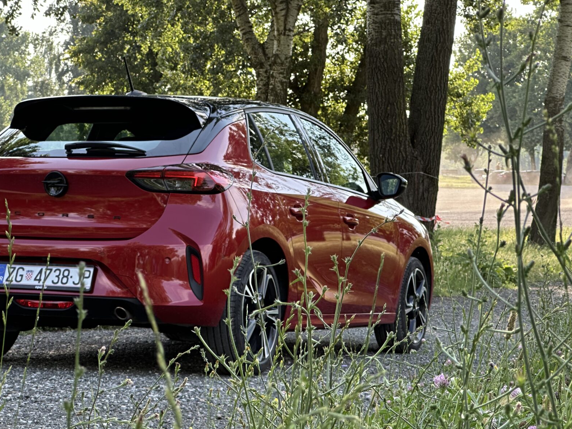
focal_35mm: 100
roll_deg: -0.4
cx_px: 240
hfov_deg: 19.6
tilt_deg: -1.3
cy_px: 211
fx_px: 1653
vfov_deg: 14.8
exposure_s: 1/99
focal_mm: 9
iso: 32
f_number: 2.8
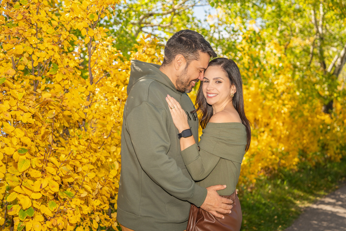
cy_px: 116
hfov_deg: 41.1
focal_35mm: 48
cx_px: 173
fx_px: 461
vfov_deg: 28.1
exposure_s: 1/2500
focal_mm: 48
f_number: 2.8
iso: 500
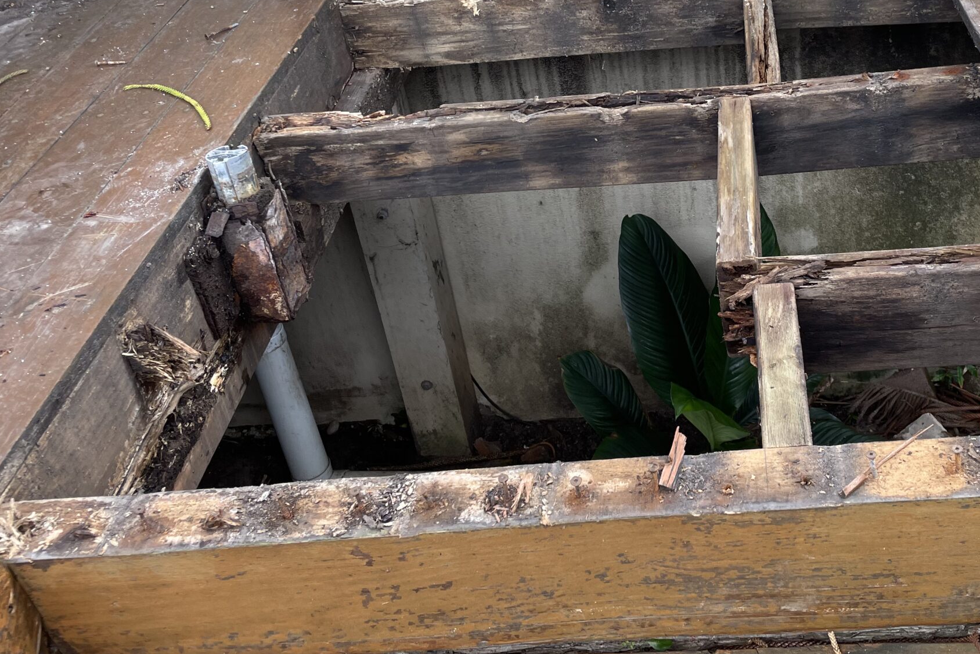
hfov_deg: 46.4
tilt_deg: -32.4
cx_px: 678
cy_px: 144
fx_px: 1116
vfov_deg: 31.9
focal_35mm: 41
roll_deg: +5.3
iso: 32
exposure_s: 1/578
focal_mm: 4.2
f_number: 1.6
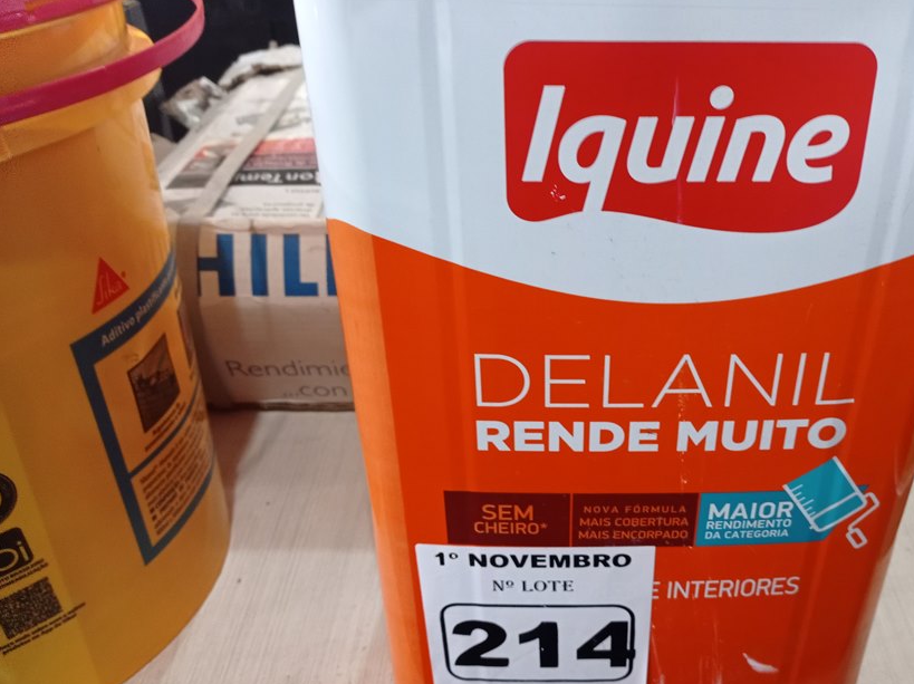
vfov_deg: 40.6
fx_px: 923
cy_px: 367
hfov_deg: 52.1
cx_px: 569
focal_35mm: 35
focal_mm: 4.7
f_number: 1.79
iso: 540
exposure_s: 1/24
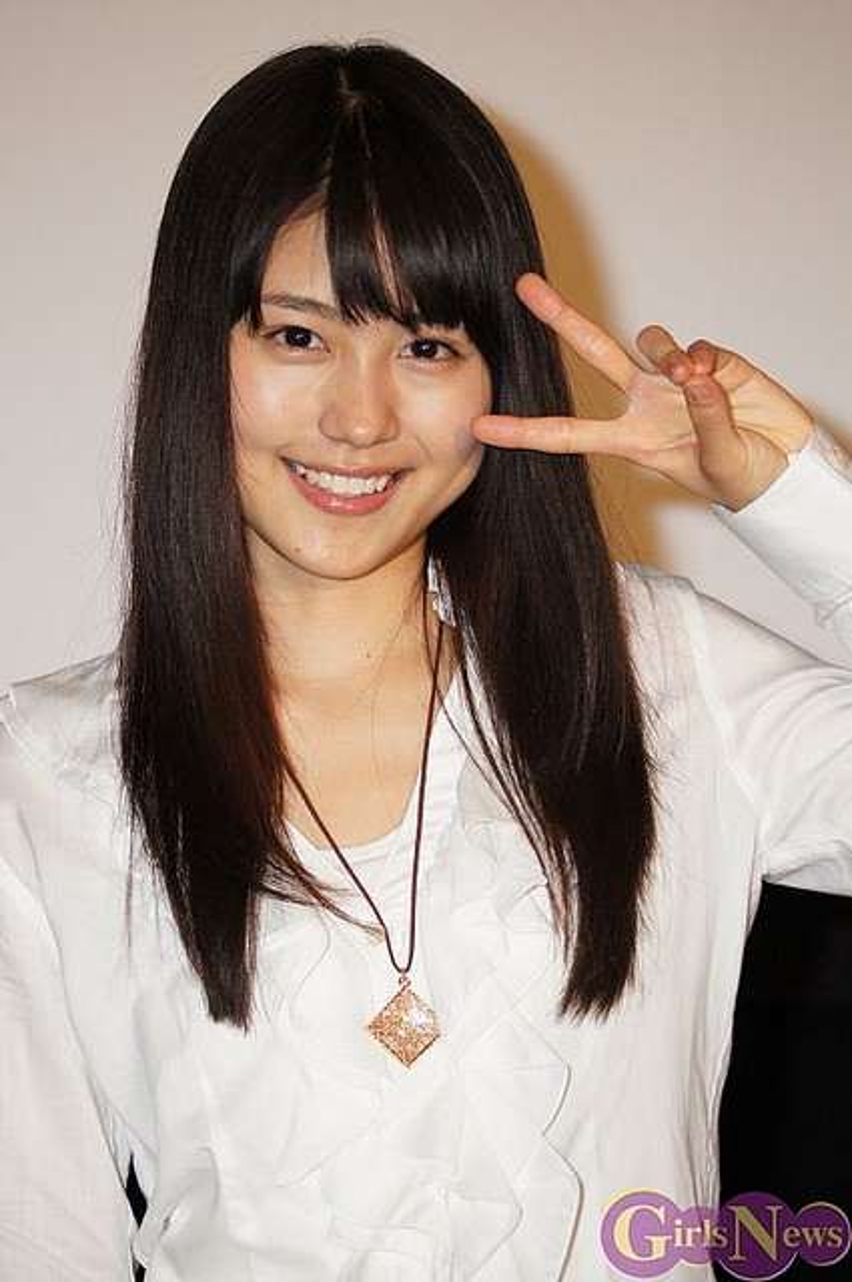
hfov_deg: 12.2
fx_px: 4000
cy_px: 641
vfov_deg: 18.2
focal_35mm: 112
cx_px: 426
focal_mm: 75
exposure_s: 1/125
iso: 400
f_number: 4.5
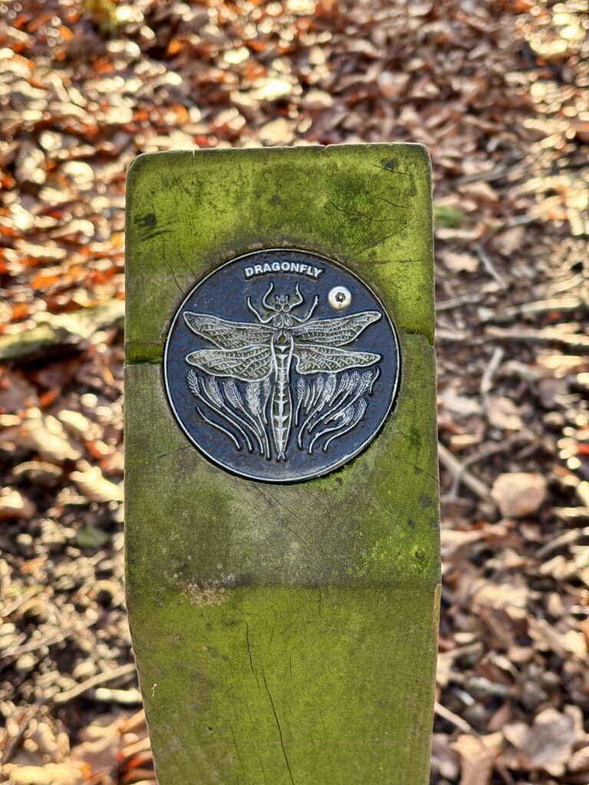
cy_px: 392
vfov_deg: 36.8
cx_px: 294
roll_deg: +1.6
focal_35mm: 52
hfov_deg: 28.0
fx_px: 1180
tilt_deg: -40.3
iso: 50
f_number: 1.6
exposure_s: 1/101
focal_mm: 5.96
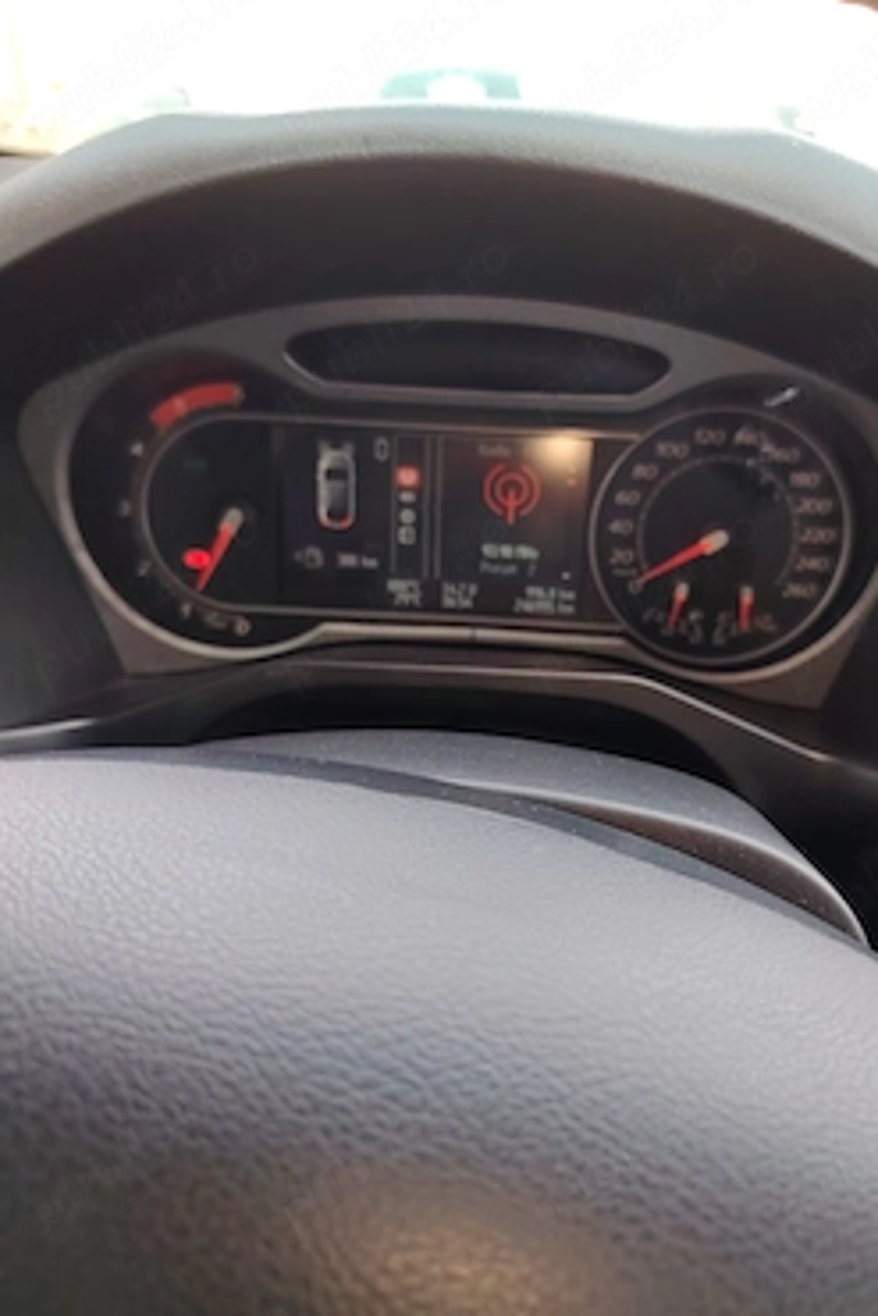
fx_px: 987
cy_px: 658
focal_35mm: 27
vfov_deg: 67.4
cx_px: 519
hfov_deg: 47.7
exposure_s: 1/50
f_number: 1.75
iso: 141
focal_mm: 5.25
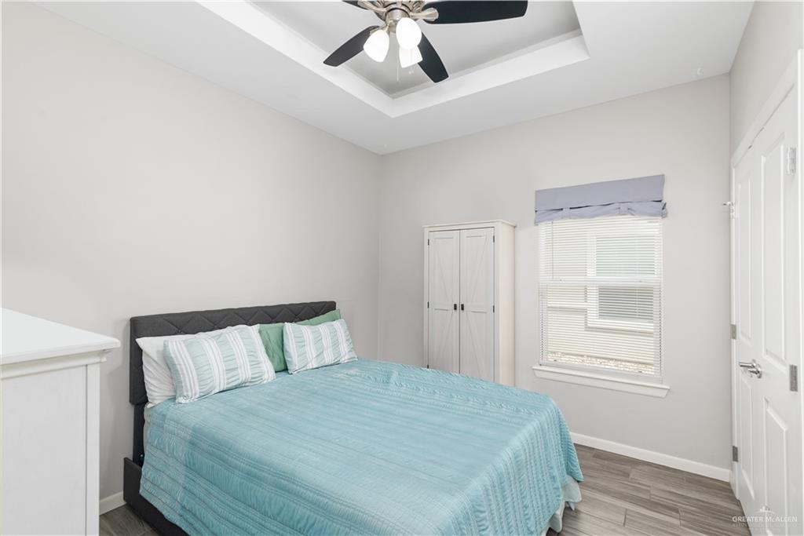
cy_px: 268
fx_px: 357
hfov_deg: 96.7
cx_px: 402
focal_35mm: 16
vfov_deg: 73.8
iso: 400
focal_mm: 16
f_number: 9
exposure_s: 1/5
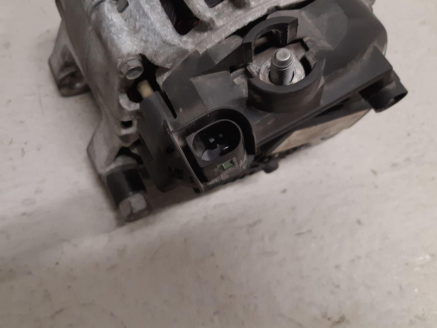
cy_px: 150
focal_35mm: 32
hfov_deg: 56.4
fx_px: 404
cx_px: 177
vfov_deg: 44.1
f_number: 1.7
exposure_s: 1/50
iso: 160
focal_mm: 3.93
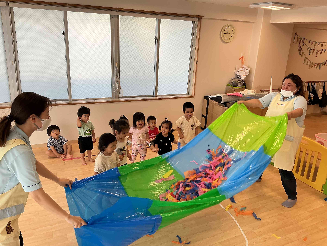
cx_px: 164
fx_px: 274
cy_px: 123
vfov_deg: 48.2
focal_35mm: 29
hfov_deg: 61.7
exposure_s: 1/183
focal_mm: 3
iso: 25
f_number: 1.8
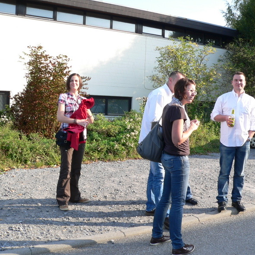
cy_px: 127
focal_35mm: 43
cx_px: 159
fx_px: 358
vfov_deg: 39.2
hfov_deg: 38.9
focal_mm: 6
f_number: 4
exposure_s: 1/160
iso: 80
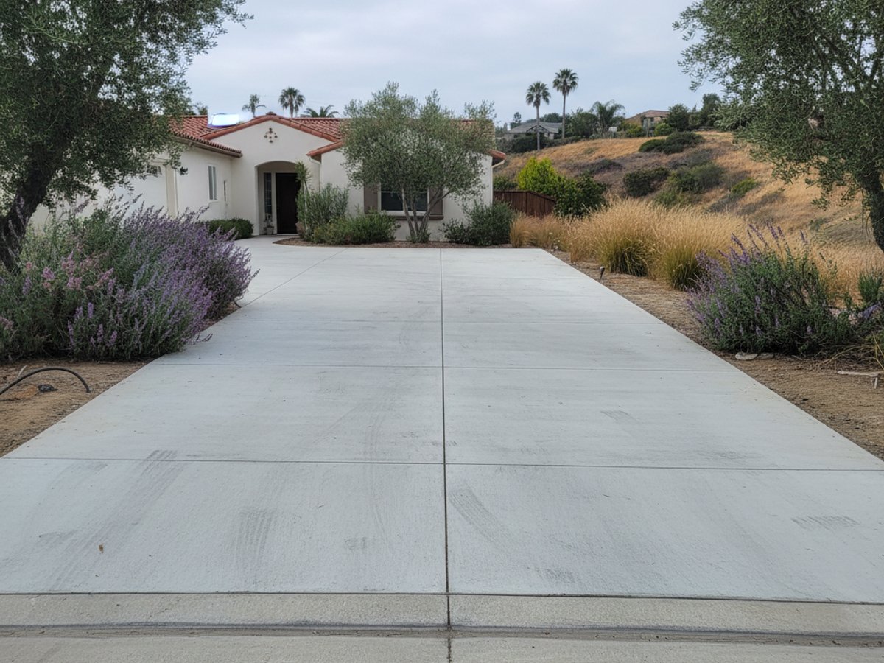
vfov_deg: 53.1
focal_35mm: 26
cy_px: 332
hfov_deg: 67.3
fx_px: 664
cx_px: 442
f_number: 1.5
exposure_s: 1/395
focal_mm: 5.7
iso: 755
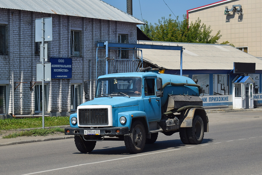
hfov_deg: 24.6
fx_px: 600
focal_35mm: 82
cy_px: 88
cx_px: 131
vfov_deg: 16.6
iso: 200
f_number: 7.1
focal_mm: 55
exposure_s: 1/1250
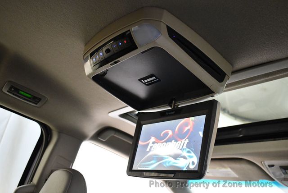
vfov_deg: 36.9
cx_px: 144
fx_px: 288
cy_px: 96
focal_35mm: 36
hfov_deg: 53.1
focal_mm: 18
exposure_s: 1/125
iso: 3200
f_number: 3.5
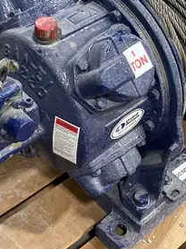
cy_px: 36
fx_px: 538
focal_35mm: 75
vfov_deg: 25.4
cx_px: 95
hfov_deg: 19.6
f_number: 1.8
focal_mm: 3.99
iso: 250
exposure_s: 1/60
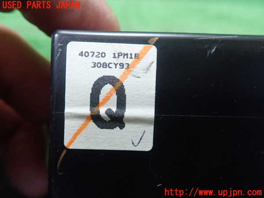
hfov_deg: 60.0
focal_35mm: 30
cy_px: 99
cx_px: 132
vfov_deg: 46.8
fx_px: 229
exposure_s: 1/125
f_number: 2.3
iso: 640
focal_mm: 5.5
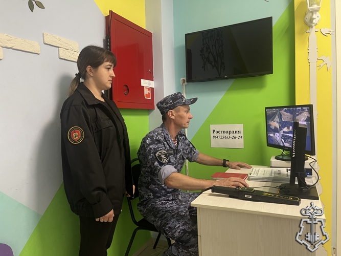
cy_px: 128
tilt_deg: -0.8
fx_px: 256
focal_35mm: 26
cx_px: 170
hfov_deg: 67.3
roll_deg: +1.3
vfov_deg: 53.0
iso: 200
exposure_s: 1/50
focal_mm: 5.1
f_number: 1.6
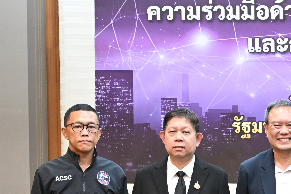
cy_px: 194
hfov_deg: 14.2
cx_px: 375
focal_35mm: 139
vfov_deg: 9.8
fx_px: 1123
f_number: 4
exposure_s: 1/200
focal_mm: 46
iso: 6400
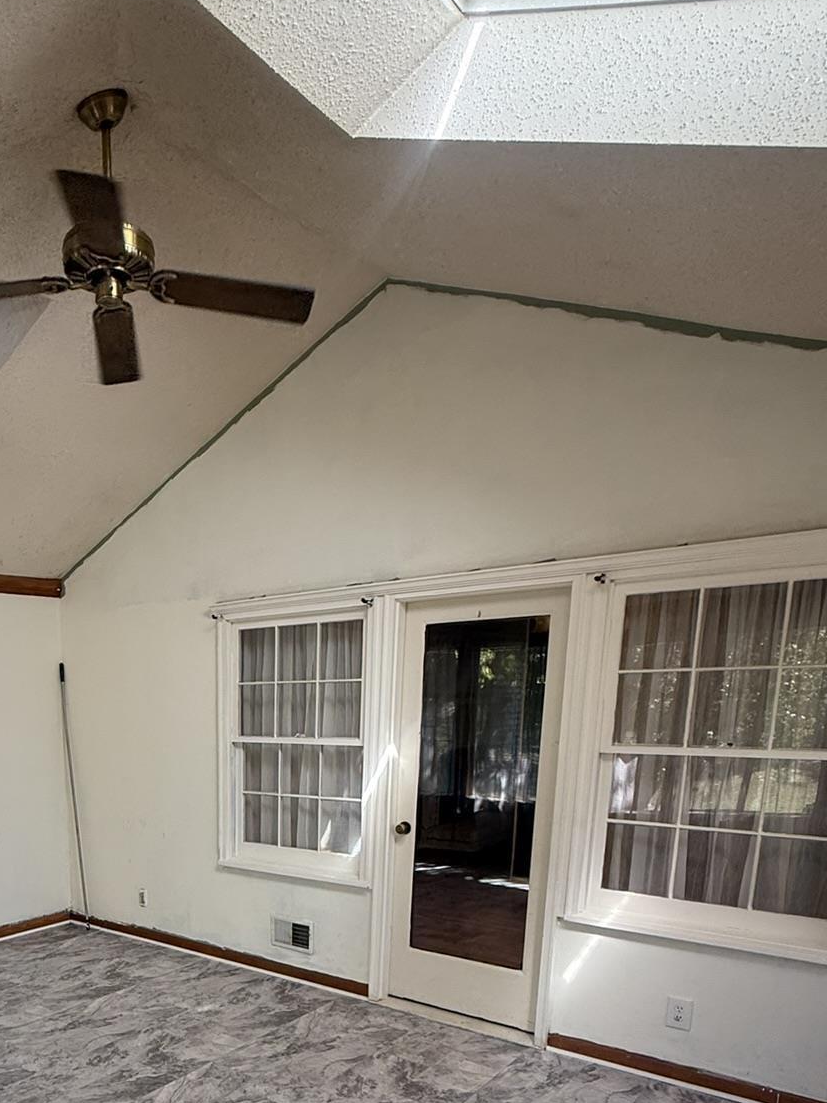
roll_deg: +1.2
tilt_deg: -10.6
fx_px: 828
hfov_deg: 50.0
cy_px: 865
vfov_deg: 62.3
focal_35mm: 26
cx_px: 171
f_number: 2.2
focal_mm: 2.22
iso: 100
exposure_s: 1/99
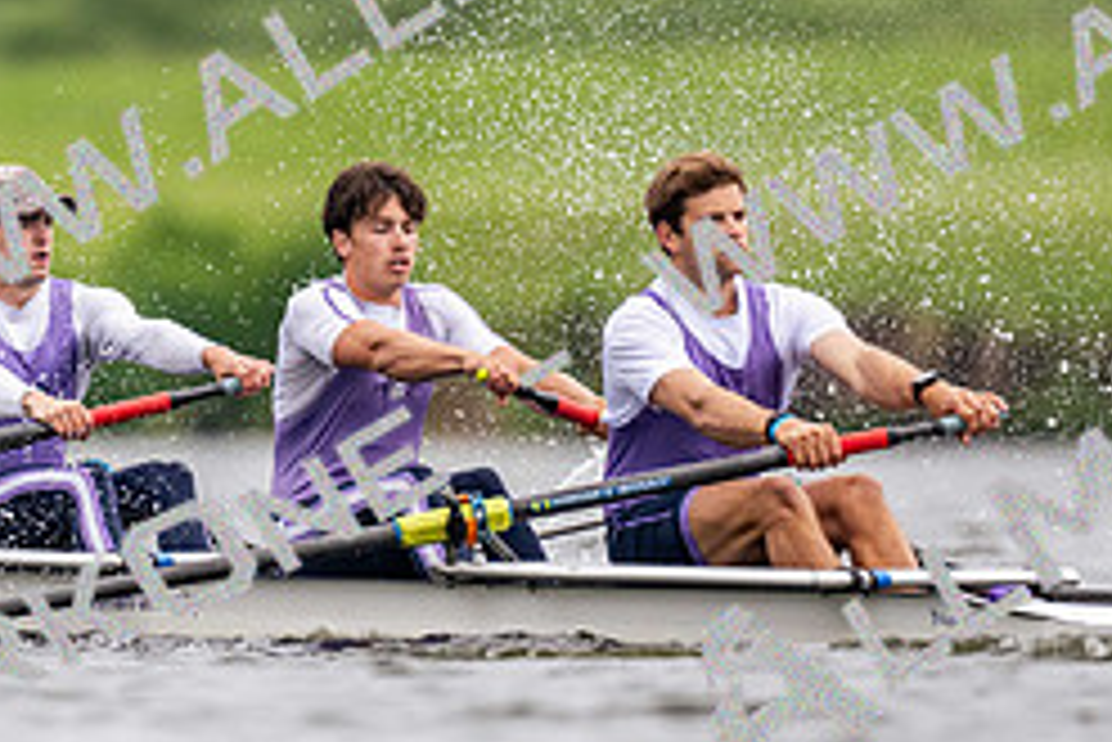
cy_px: 393
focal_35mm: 1409
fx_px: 43546
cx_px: 315
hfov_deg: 1.5
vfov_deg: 1.0
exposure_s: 1/2000
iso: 900
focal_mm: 600
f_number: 4
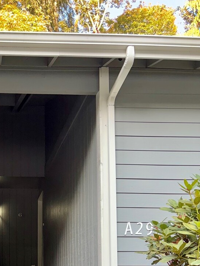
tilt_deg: +4.1
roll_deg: +0.2
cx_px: 5
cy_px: 255
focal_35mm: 51
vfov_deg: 34.6
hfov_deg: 27.1
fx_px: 393
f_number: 1.6
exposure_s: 1/120
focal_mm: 5.96
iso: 80
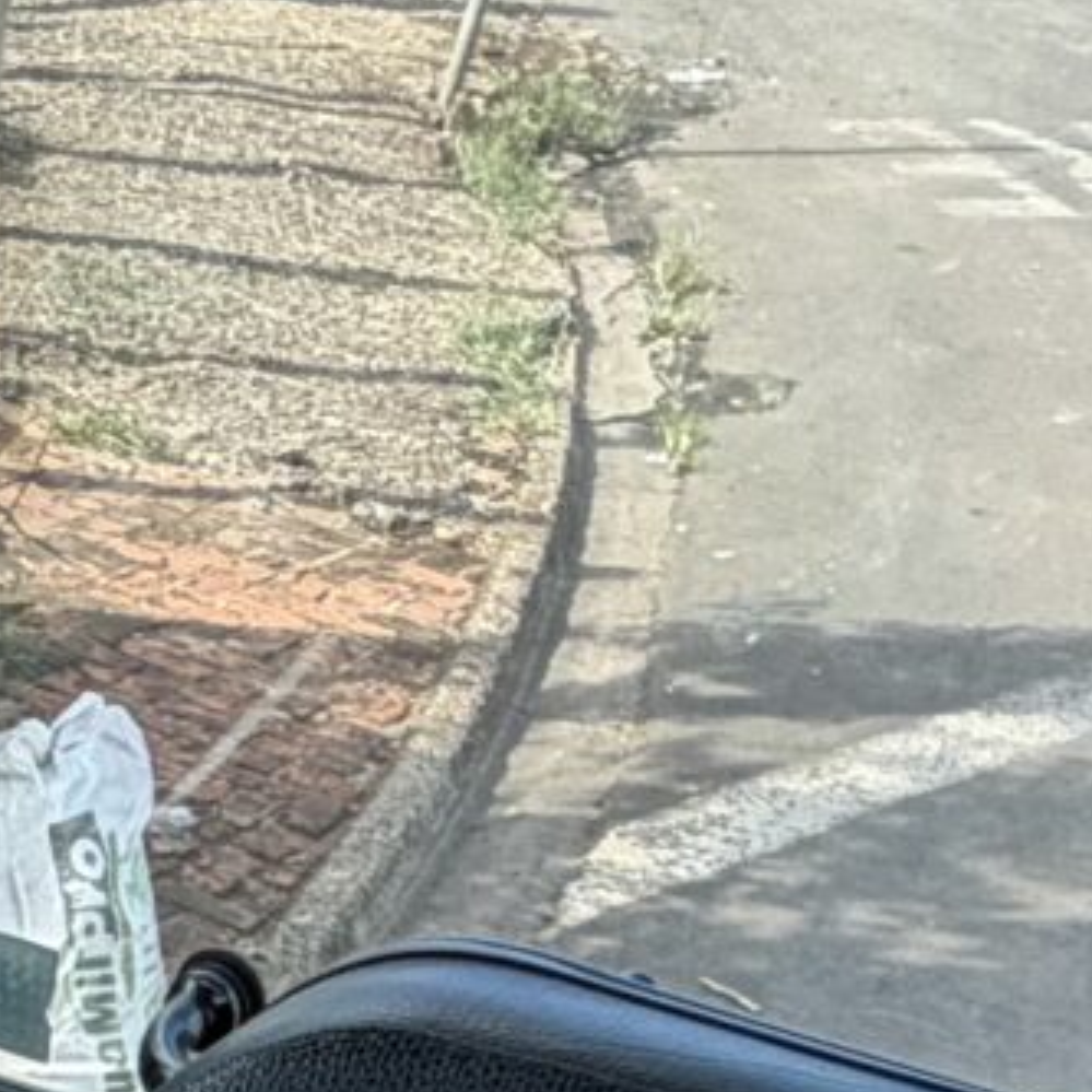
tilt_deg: -44.4
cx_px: -981
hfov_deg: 15.3
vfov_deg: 14.6
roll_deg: -0.3
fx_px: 3391
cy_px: 2289
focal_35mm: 95
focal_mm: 2.22
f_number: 2.2
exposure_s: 1/398
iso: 50
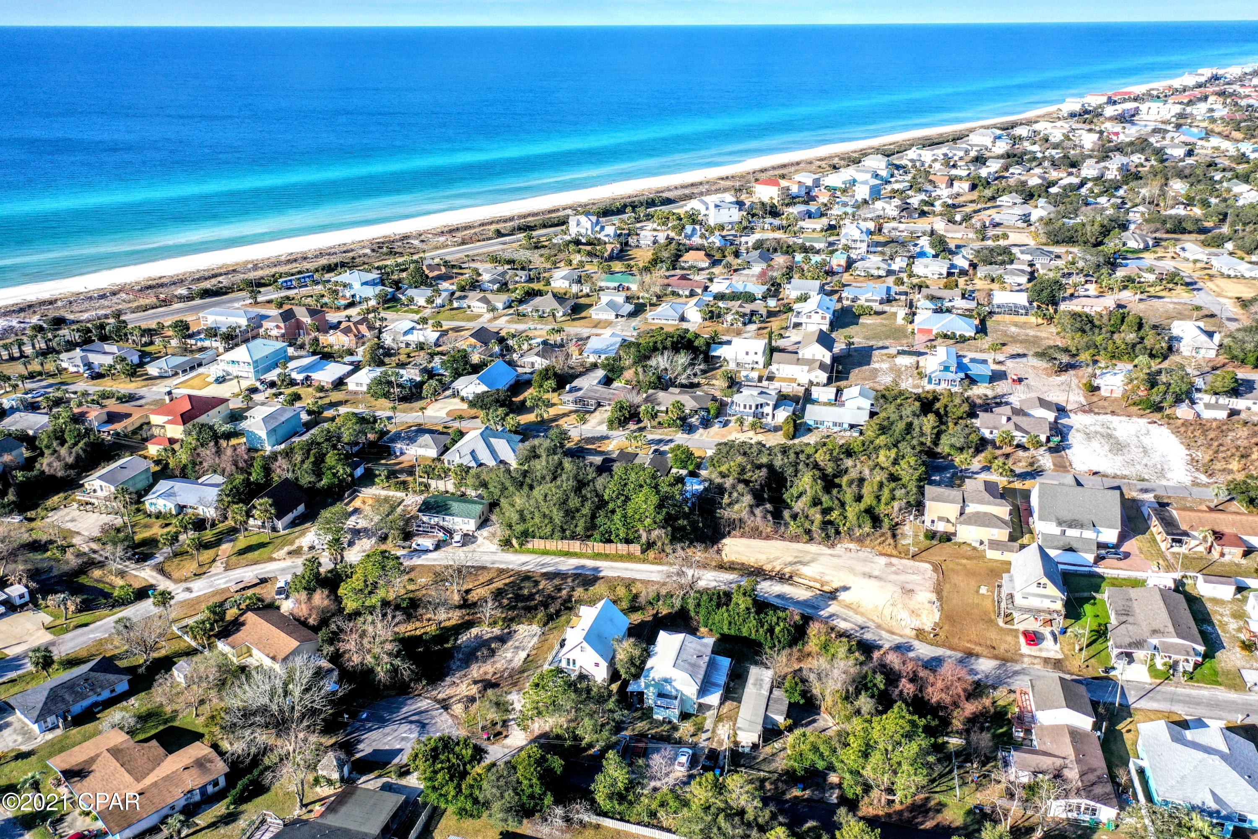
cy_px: 420
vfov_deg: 46.4
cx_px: 629
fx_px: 978
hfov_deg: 65.5
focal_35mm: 28
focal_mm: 10.26
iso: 100
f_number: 2.8
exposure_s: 1/1250
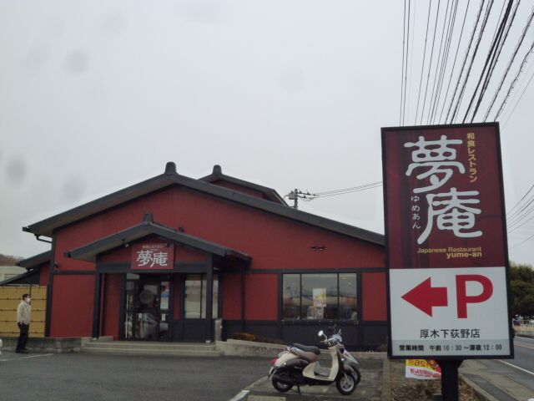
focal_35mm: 41
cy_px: 200
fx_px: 632
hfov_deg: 45.8
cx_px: 267
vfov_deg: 35.1
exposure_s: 1/200
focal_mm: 7.2
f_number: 3.6
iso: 250
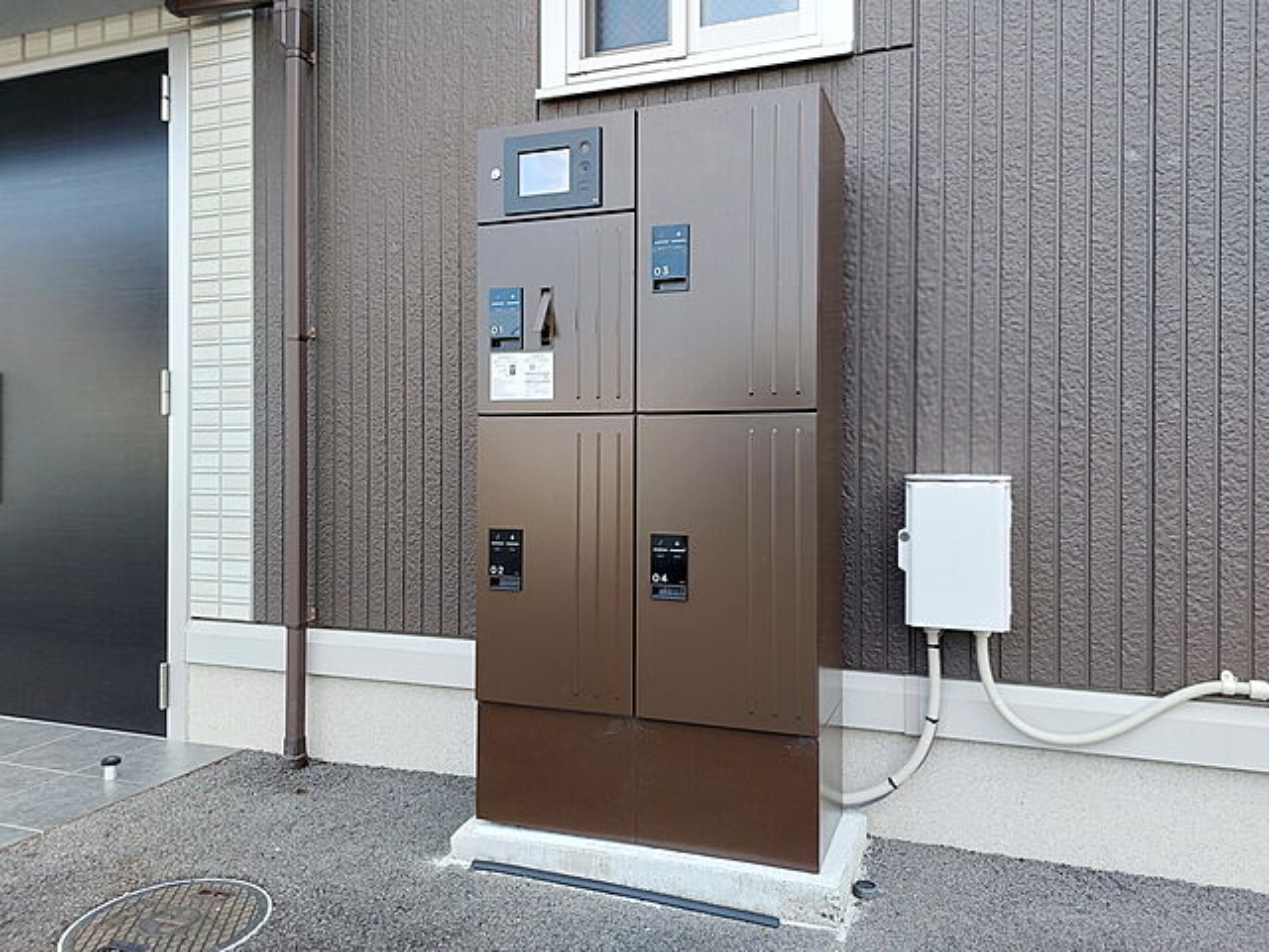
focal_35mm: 24
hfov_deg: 71.6
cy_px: 476
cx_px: 634
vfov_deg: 56.8
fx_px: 880
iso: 25
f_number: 1.8
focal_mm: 5.23
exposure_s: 1/143
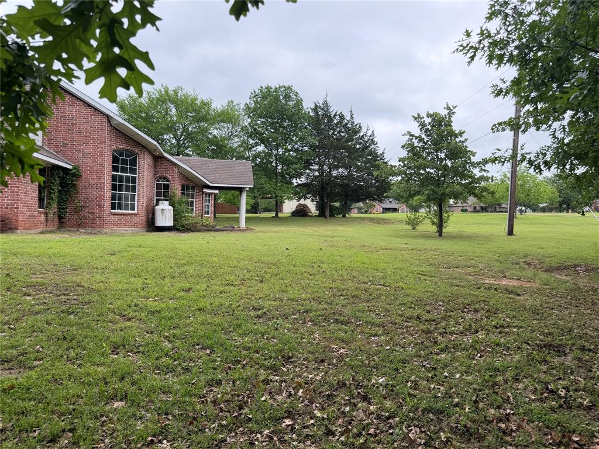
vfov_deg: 56.8
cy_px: 224
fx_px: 415
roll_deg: +1.1
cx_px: 300
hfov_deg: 71.6
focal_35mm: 24
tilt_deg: -0.9
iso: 80
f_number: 1.78
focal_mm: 6.76
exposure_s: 1/805
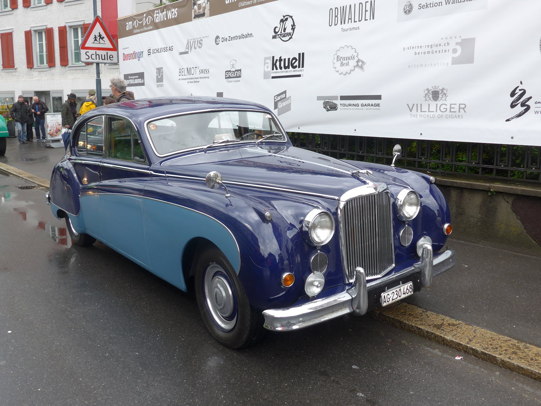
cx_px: 270
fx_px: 531
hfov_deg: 54.0
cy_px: 203
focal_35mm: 34
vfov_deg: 41.8
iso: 80
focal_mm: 7
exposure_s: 1/250
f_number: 2.8
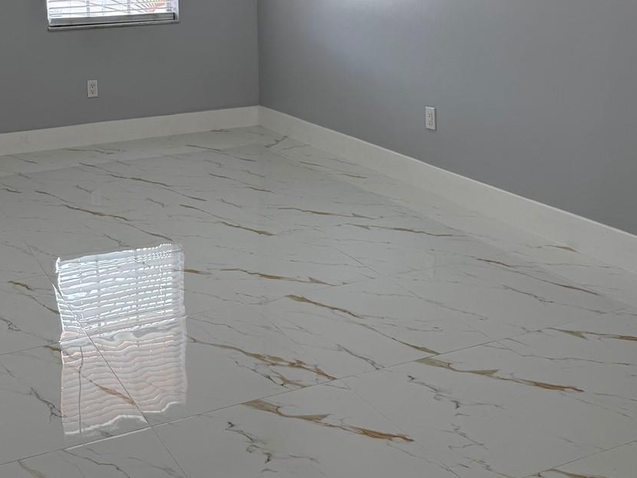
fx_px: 846
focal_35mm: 46
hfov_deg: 40.5
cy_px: 56
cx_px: 191
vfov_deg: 30.3
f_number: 1.78
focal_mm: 6.76
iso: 100
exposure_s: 1/183
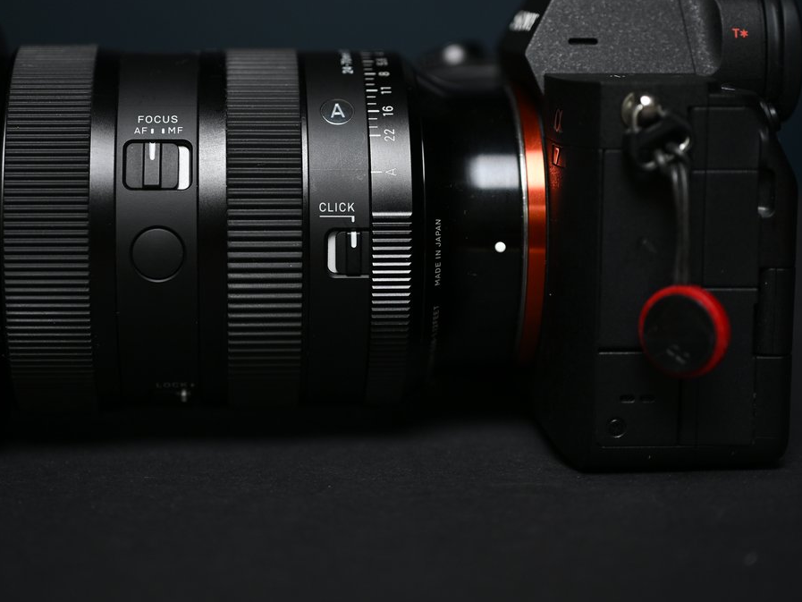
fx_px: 1738
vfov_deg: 19.6
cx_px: 331
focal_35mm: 75
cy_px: 241
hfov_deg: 25.9
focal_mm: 50
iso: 500
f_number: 3.3
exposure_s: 1/100
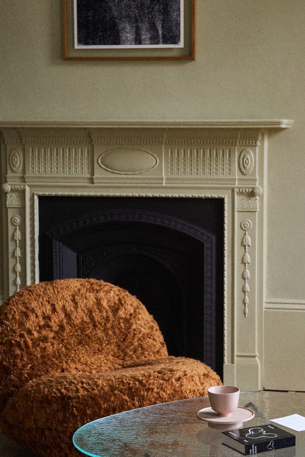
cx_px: 221
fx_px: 997
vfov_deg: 25.8
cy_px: 253
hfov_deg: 17.3
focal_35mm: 78
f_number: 5.6
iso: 640
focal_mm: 42.8
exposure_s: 1/10
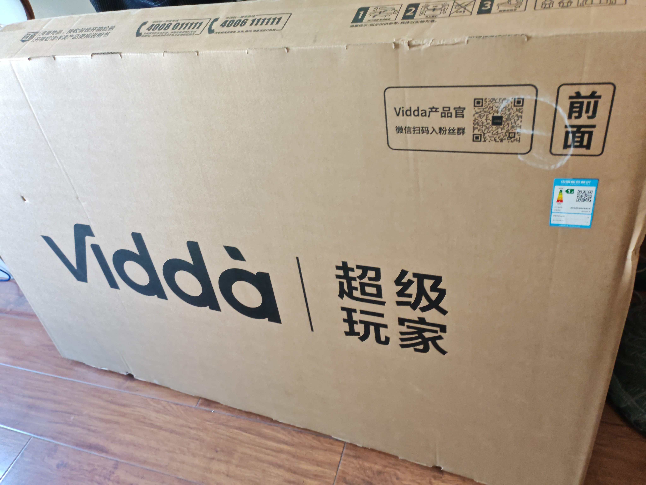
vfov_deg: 51.4
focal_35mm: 27
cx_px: 323
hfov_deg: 65.3
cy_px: 242
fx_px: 504
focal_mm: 5.52
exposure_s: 1/50
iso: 800
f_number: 1.9
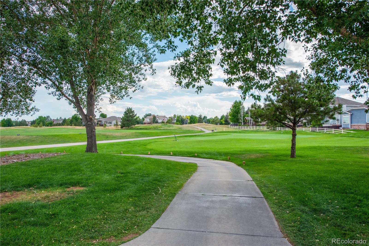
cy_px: 123
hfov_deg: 73.8
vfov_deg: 53.1
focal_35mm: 24
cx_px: 184
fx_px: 246
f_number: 8
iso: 400
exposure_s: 1/400
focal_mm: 24
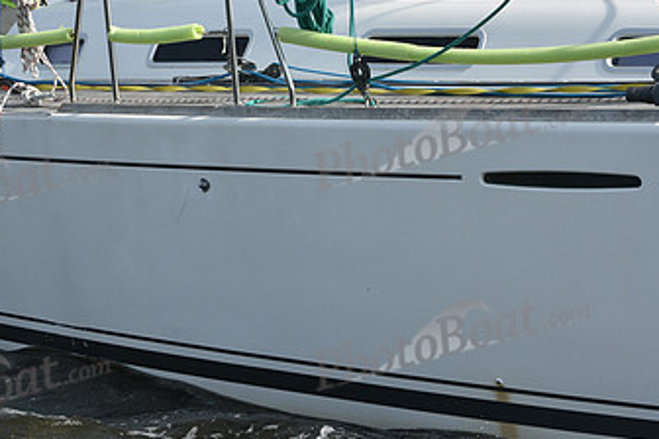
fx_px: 2215
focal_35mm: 121
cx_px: 214
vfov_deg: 11.3
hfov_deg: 16.9
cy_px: 66
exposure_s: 1/1250
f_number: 8
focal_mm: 70
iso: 320
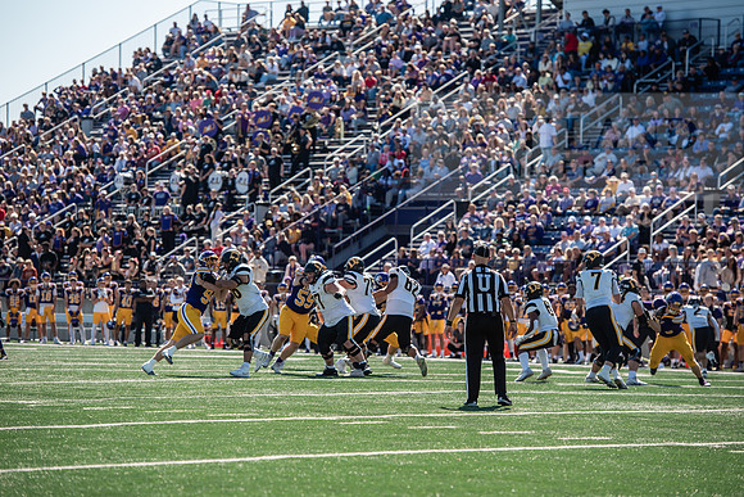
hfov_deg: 13.2
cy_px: 248
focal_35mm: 155
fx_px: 3204
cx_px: 372
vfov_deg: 8.9
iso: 125
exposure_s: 1/800
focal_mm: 155
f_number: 4
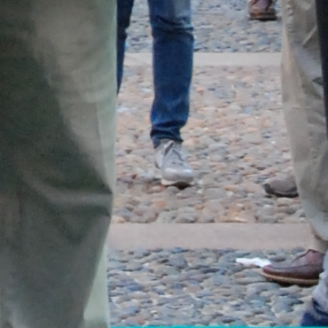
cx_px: -189
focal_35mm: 507
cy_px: -311
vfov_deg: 3.4
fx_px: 5435
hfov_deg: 3.4
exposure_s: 1/80
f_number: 4.5
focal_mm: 38
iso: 1000
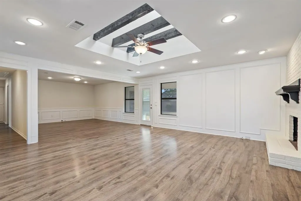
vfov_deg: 73.7
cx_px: 150
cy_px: 100
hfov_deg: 96.8
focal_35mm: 16
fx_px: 134
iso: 320
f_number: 8
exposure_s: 1/3
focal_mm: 16
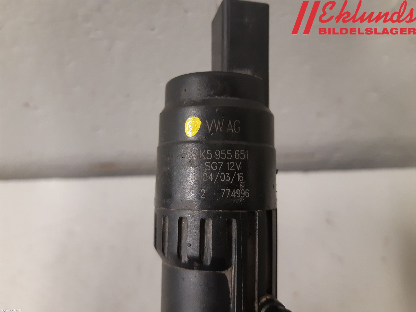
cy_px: 156
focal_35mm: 26
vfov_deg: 53.1
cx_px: 208
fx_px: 312
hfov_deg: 67.3
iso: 250
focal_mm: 3.93
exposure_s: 1/50
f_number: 1.7
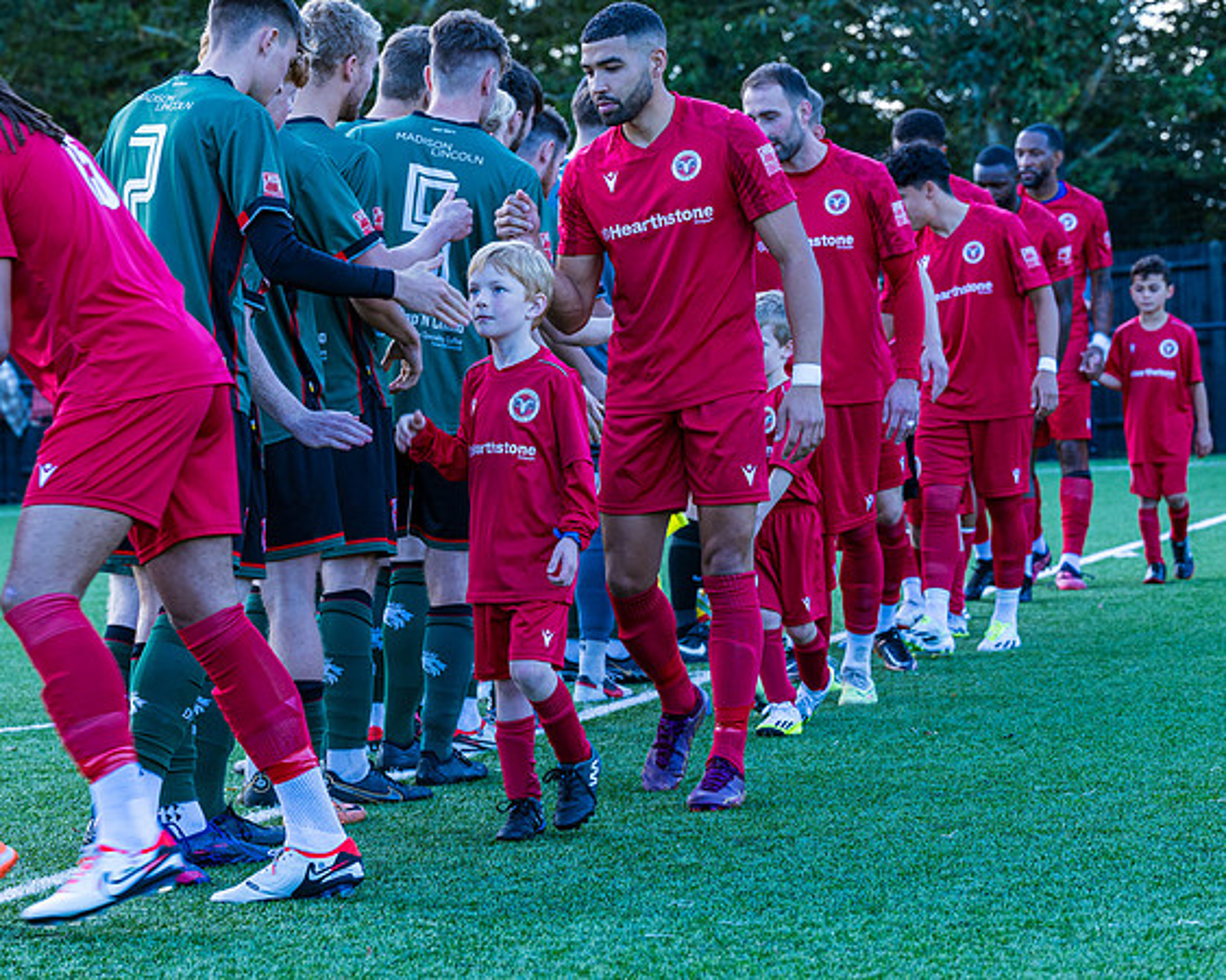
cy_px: 490
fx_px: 5149
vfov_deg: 10.9
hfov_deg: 13.6
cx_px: 498
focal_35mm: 142
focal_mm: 84
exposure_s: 1/200
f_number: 5
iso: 200
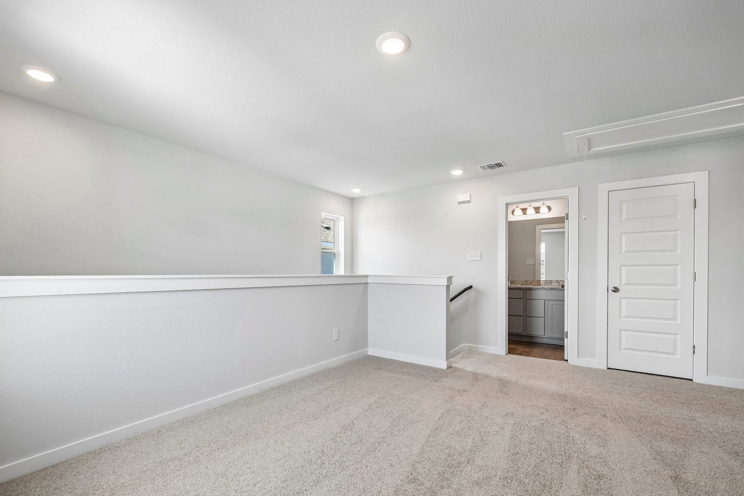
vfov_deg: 77.3
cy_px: 248
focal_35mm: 15
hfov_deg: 100.4
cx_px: 372
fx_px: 310
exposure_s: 1/100
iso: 400
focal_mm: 10
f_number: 8
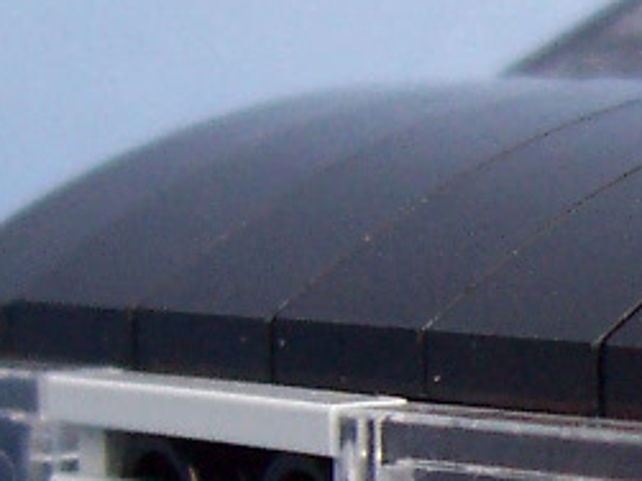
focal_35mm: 177
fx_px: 3281
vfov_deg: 8.3
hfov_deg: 10.7
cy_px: 466
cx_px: 1028
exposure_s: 1/30
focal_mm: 5.6
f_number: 2.8
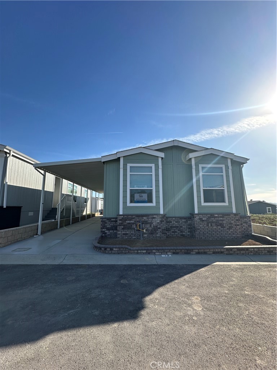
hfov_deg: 85.7
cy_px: 185
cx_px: 138
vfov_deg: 102.1
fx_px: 149
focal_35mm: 14
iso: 50
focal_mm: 2.22
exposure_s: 1/1473
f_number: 2.2
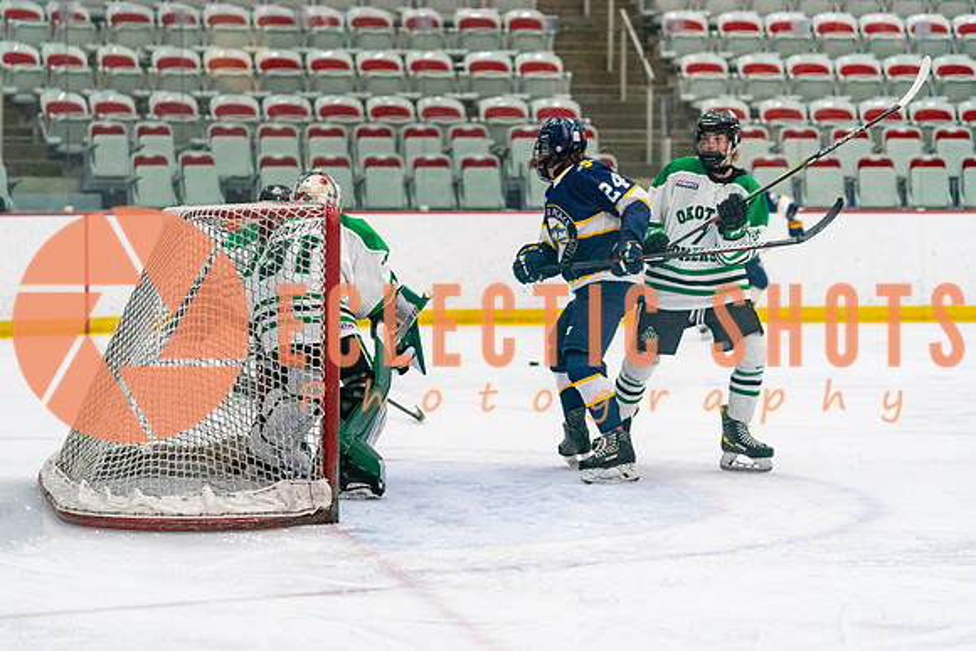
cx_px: 380
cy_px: 397
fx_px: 2846
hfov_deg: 19.4
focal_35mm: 105
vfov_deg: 13.0
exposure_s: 1/1600
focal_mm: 86
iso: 4000
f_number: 2.8
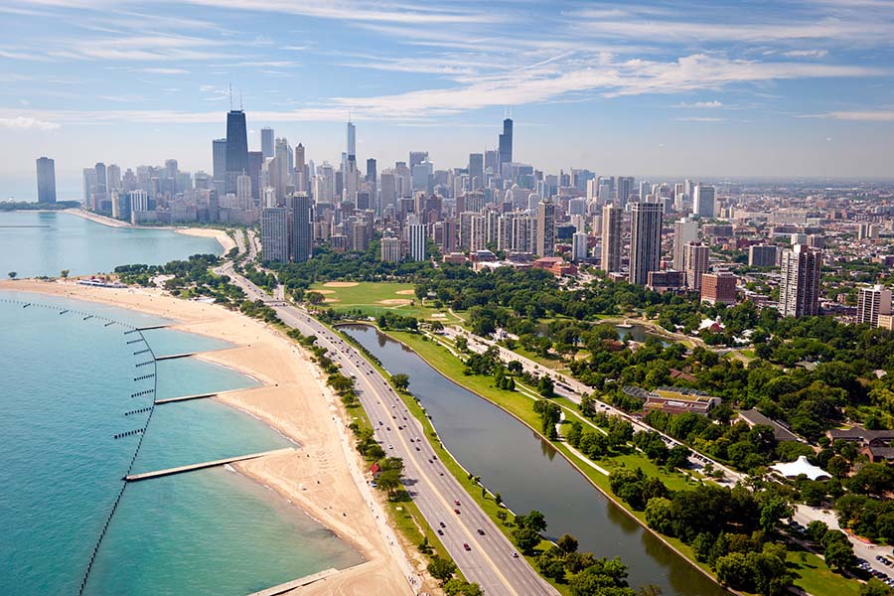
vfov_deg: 35.1
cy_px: 298
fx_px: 944
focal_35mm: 38
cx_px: 447
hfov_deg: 50.7
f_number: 5.6
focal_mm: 38
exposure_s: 1/200
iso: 100
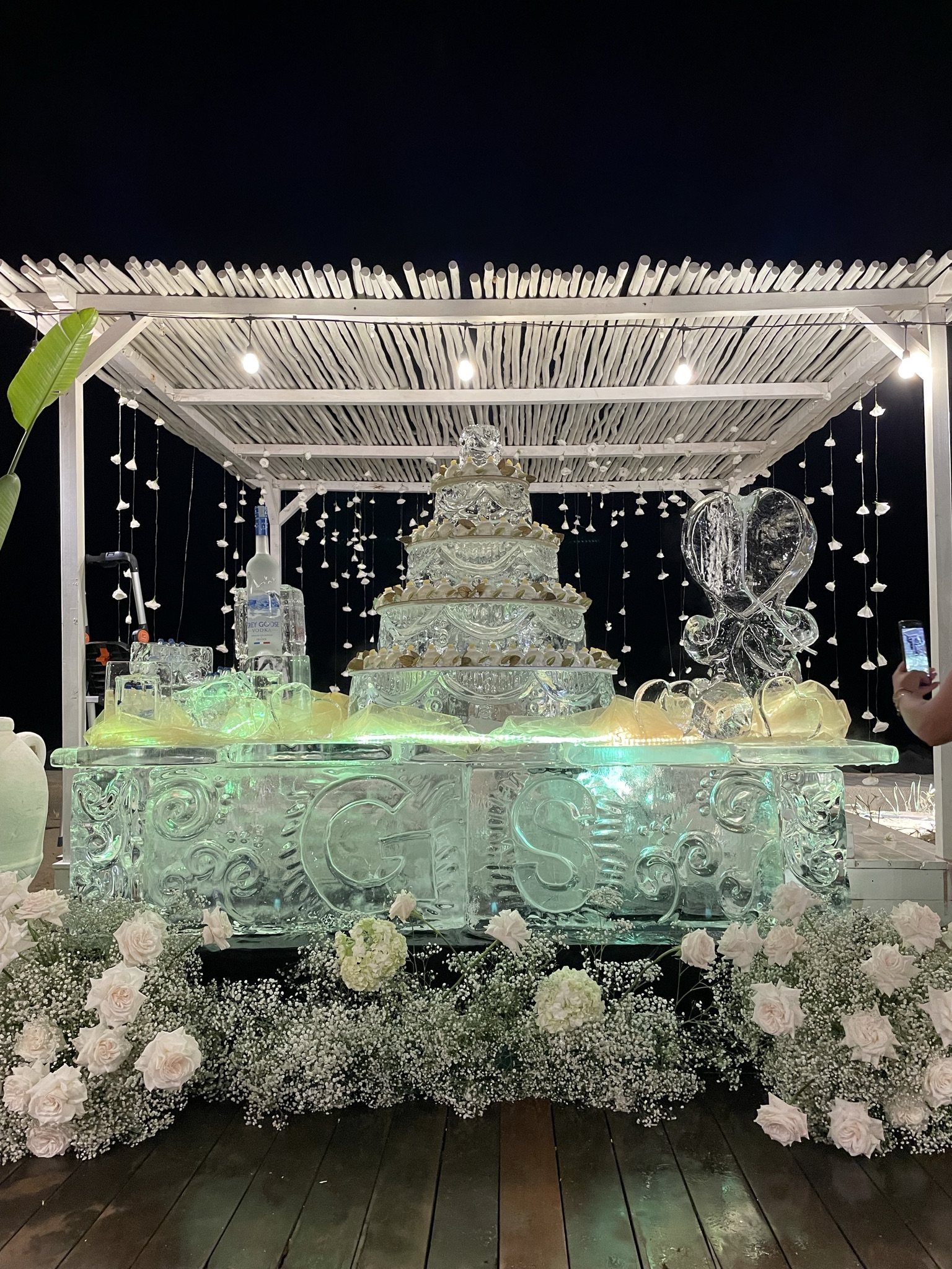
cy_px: 634
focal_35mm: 26
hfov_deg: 53.1
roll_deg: +0.1
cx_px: 476
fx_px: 953
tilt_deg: +4.3
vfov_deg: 67.3
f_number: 1.6
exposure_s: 1/50
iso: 200
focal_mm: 4.2
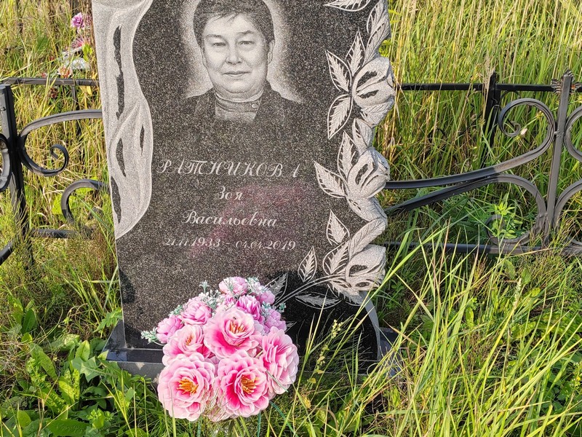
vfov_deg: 30.3
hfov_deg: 39.7
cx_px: 291
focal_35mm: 48
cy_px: 218
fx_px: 807
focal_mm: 5.52
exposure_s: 1/520
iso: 100
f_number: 1.9
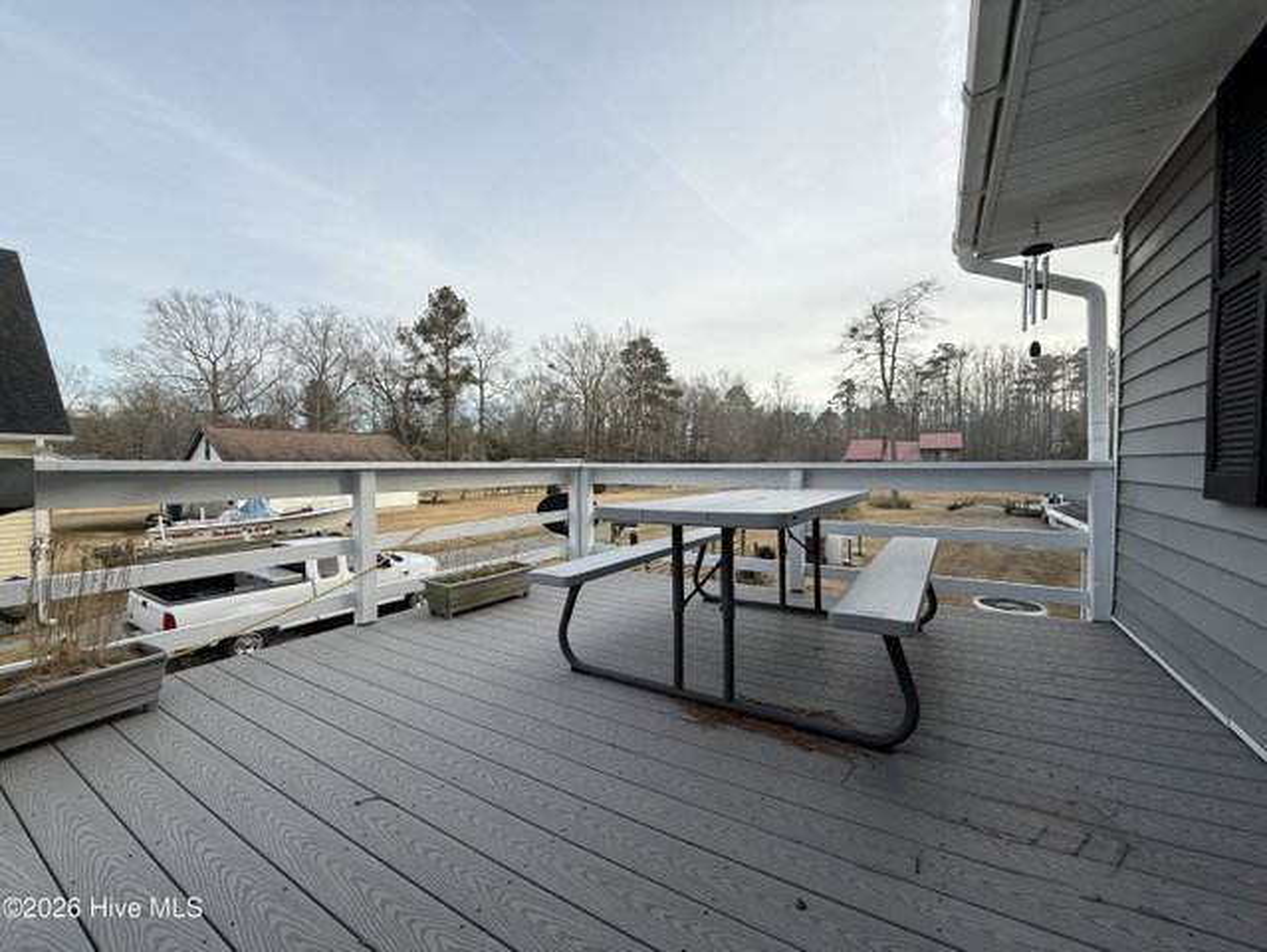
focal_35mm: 14
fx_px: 513
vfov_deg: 85.7
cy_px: 476
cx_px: 634
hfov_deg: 102.0
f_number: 2.2
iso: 50
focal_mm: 2.22
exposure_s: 1/942
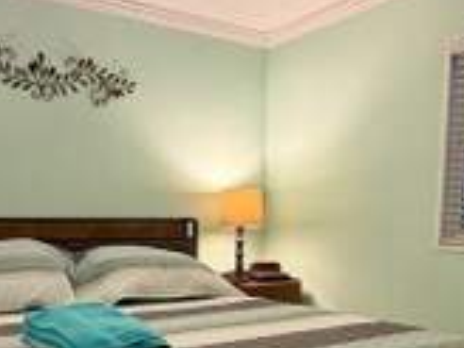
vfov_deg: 33.8
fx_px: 550
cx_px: 167
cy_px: 294
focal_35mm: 41
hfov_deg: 45.3
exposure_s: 1/60
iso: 200
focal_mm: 2.22
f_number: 2.2
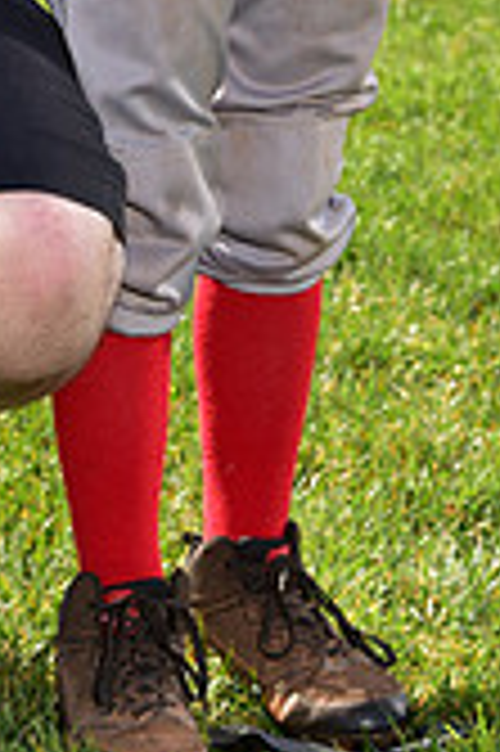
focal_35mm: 243
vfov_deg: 8.2
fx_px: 5073
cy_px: -500
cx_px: -169
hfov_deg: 5.6
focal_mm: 70
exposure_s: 1/250
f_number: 5.6
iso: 80
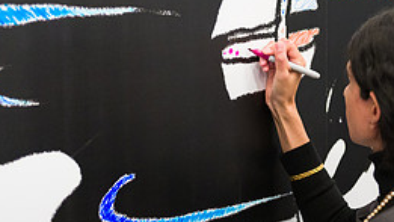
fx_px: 1338
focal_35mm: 128
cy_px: 77
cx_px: 113
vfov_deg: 9.5
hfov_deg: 16.7
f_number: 3.2
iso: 2500
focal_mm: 55
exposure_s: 1/200
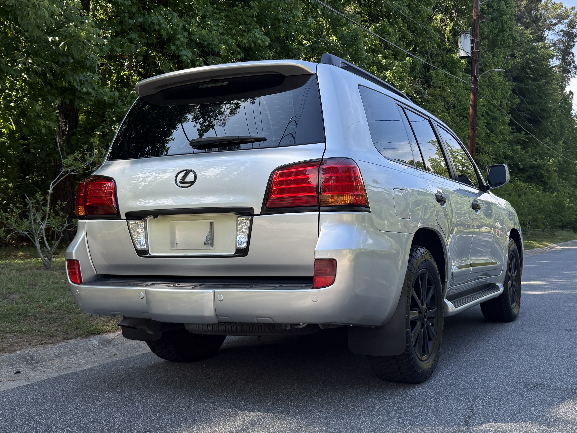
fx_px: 400
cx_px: 288
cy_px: 216
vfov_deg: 56.8
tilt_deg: +0.7
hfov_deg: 71.6
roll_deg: -1.5
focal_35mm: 24
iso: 100
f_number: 1.78
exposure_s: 1/1106
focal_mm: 6.76
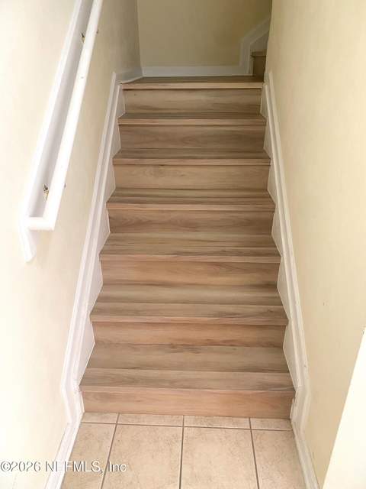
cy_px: 244
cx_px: 183
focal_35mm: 26
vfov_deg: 67.3
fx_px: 367
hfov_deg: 53.1
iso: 125
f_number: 1.8
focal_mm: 4.25
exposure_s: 1/69
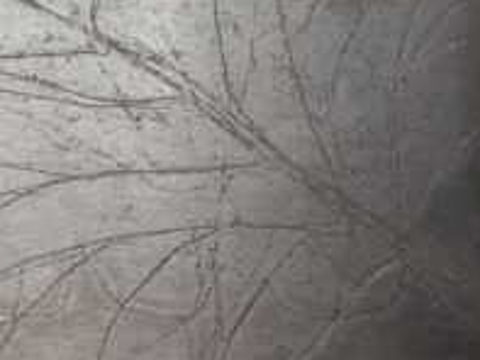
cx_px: 253
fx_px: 874
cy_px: 29
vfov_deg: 22.7
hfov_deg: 30.7
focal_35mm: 63
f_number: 2.4
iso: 64
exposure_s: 1/50
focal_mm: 3.3
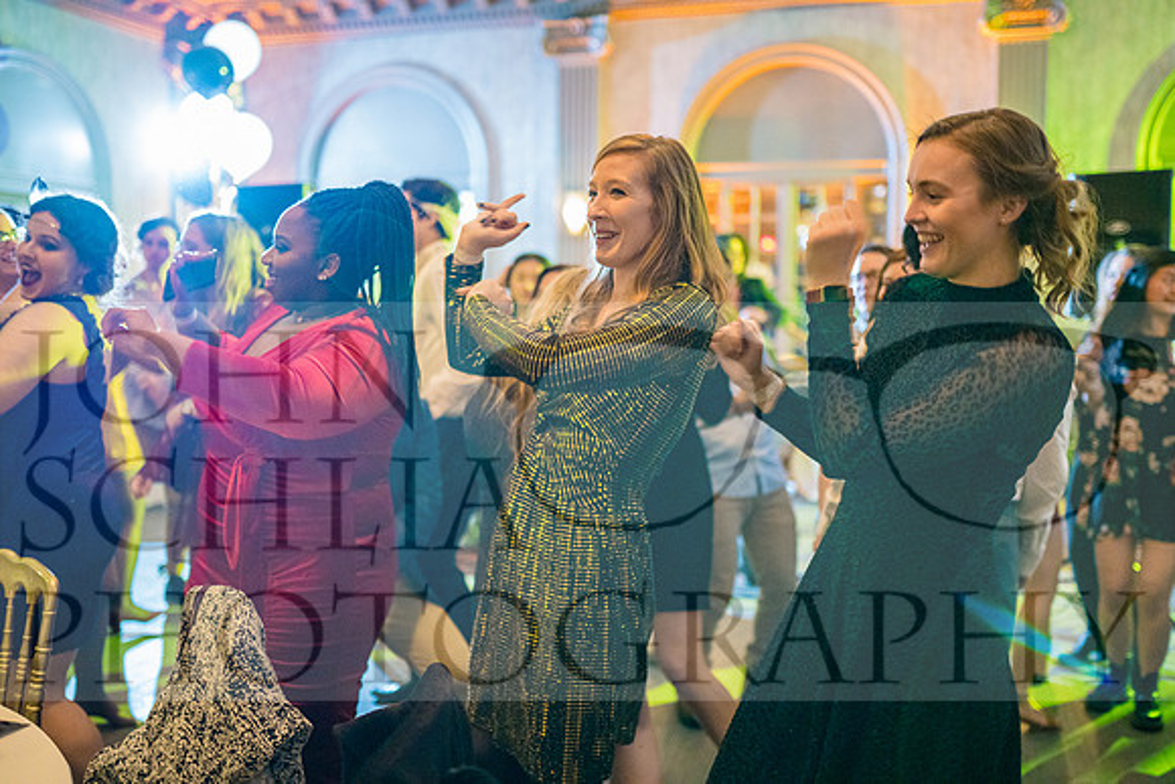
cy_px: 392
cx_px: 588
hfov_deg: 54.4
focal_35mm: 35
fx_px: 1143
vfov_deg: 37.9
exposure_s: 1/50
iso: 6400
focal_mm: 35
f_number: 1.4
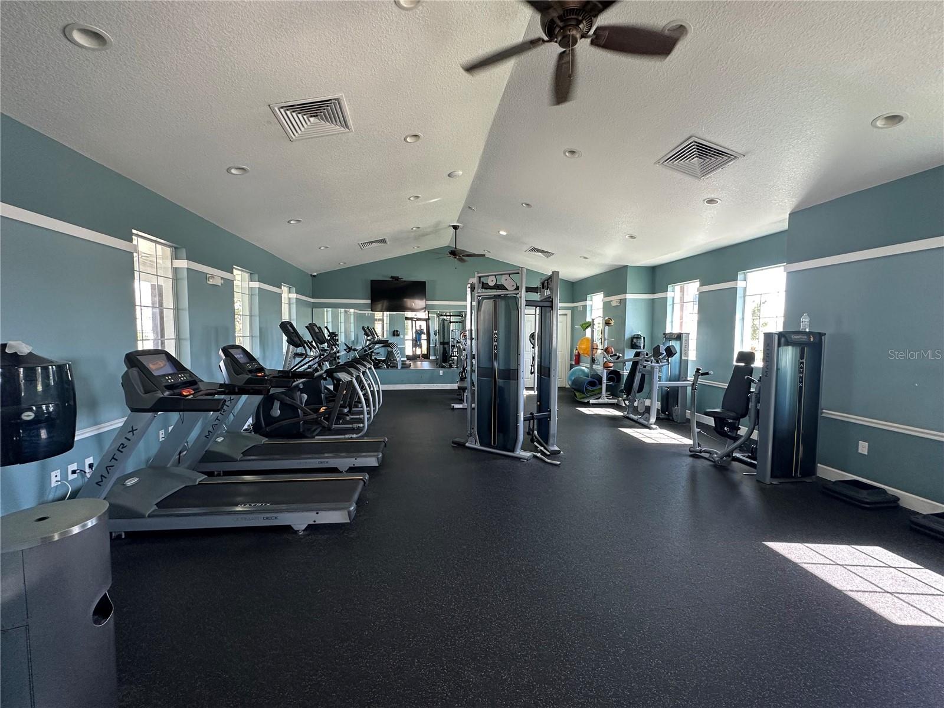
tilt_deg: -3.0
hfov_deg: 102.1
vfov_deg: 85.7
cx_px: 472
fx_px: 382
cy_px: 354
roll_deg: -0.5
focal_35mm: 14
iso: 160
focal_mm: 2.22
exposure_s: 1/60
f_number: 2.2
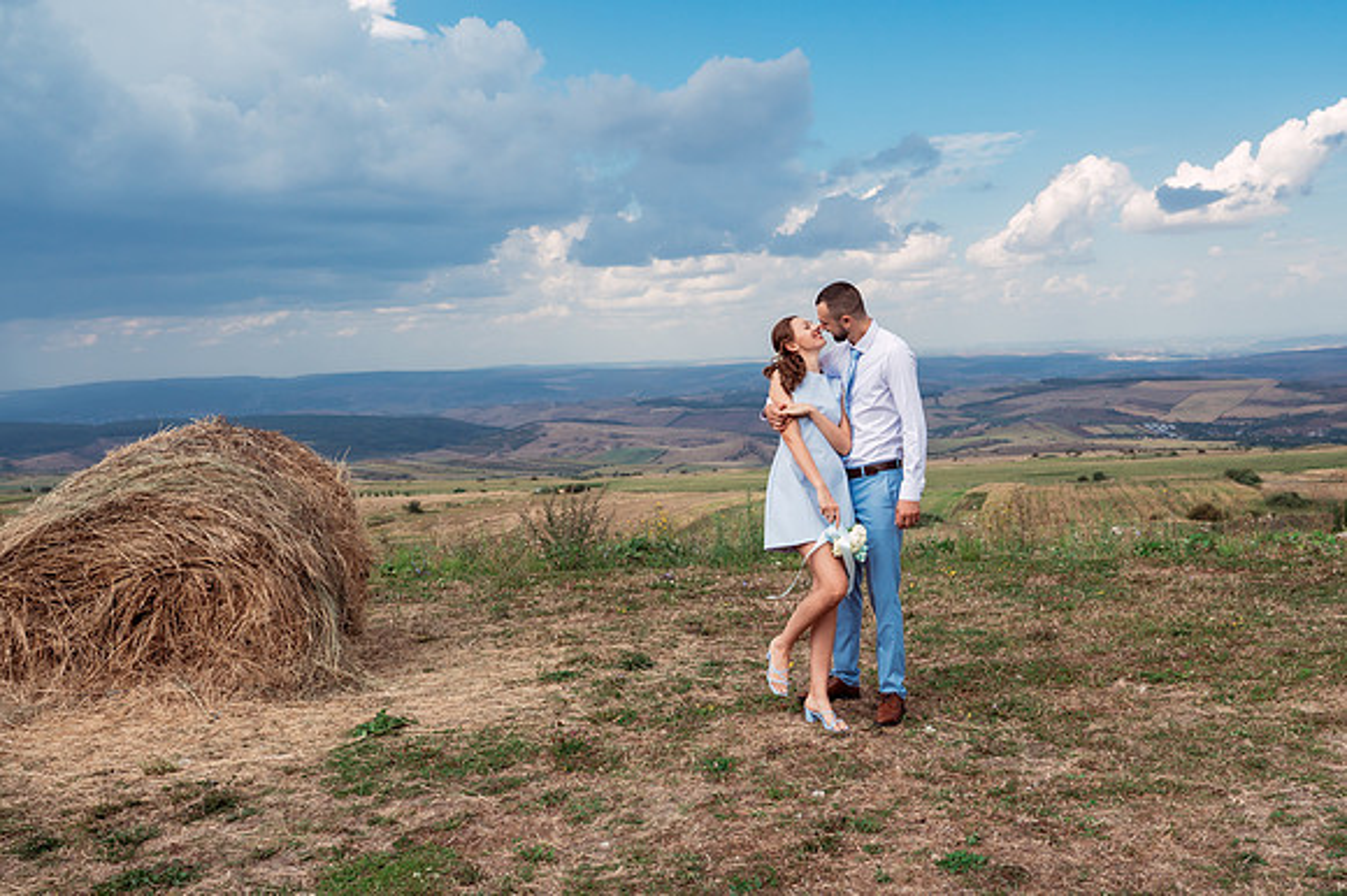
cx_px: 818
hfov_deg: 55.4
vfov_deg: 38.7
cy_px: 544
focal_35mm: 34
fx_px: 1271
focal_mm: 28
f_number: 5
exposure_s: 1/800
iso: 250
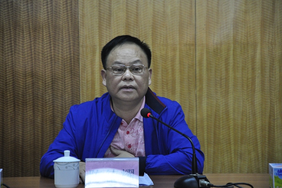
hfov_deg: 13.1
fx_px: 1233
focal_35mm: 158
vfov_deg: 8.7
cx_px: 141
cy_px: 94
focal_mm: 105
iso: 1600
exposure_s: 1/100
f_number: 5.6
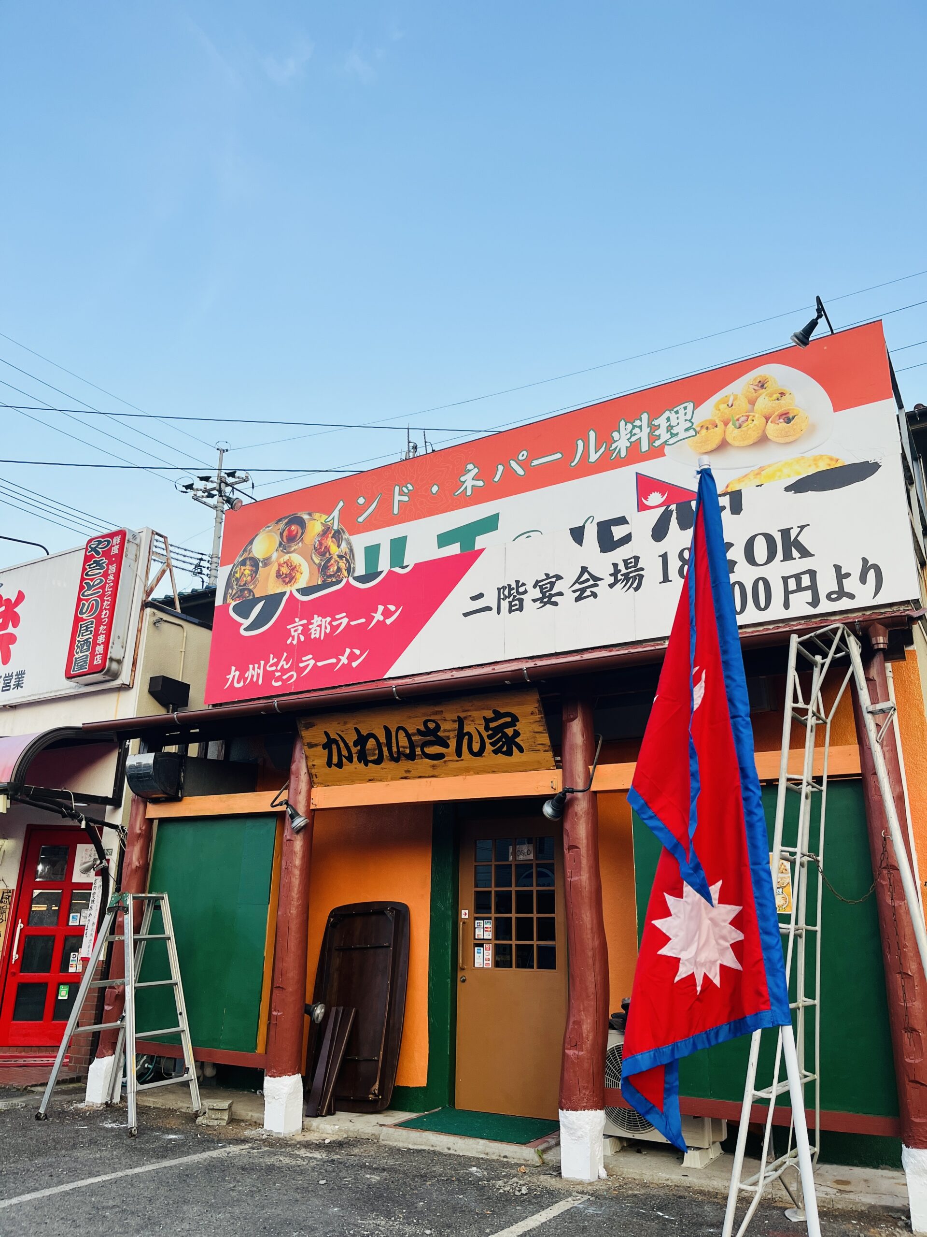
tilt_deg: +17.2
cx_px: 464
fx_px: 928
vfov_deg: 67.3
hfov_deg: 53.1
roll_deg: -1.1
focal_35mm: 26
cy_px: 618
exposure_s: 1/449
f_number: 1.6
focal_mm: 5.1
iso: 50
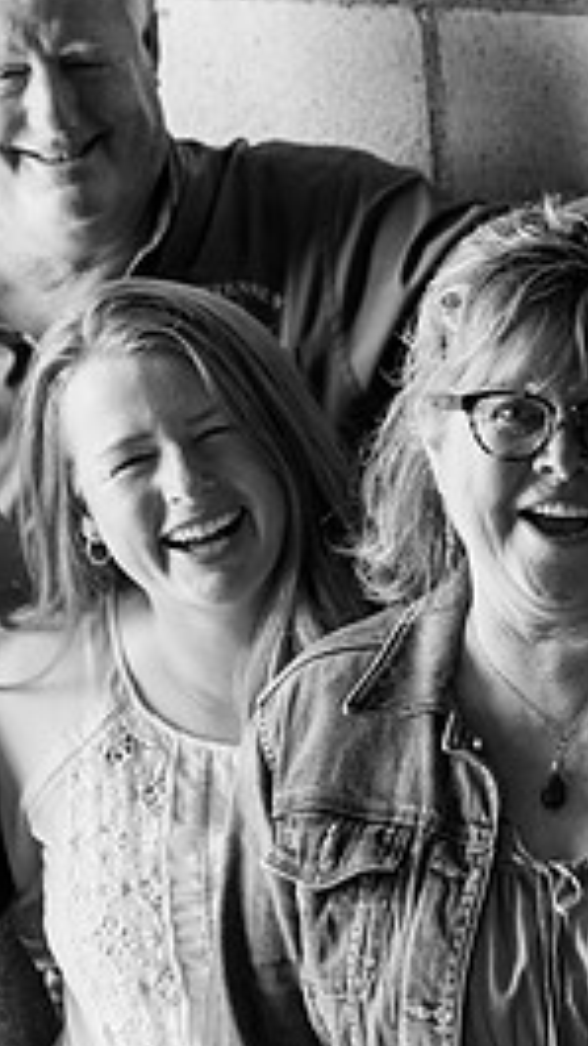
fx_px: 5407
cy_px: 480
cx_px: 489
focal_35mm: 195
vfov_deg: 11.0
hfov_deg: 6.2
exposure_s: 1/500
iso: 2000
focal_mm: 85
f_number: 4.5
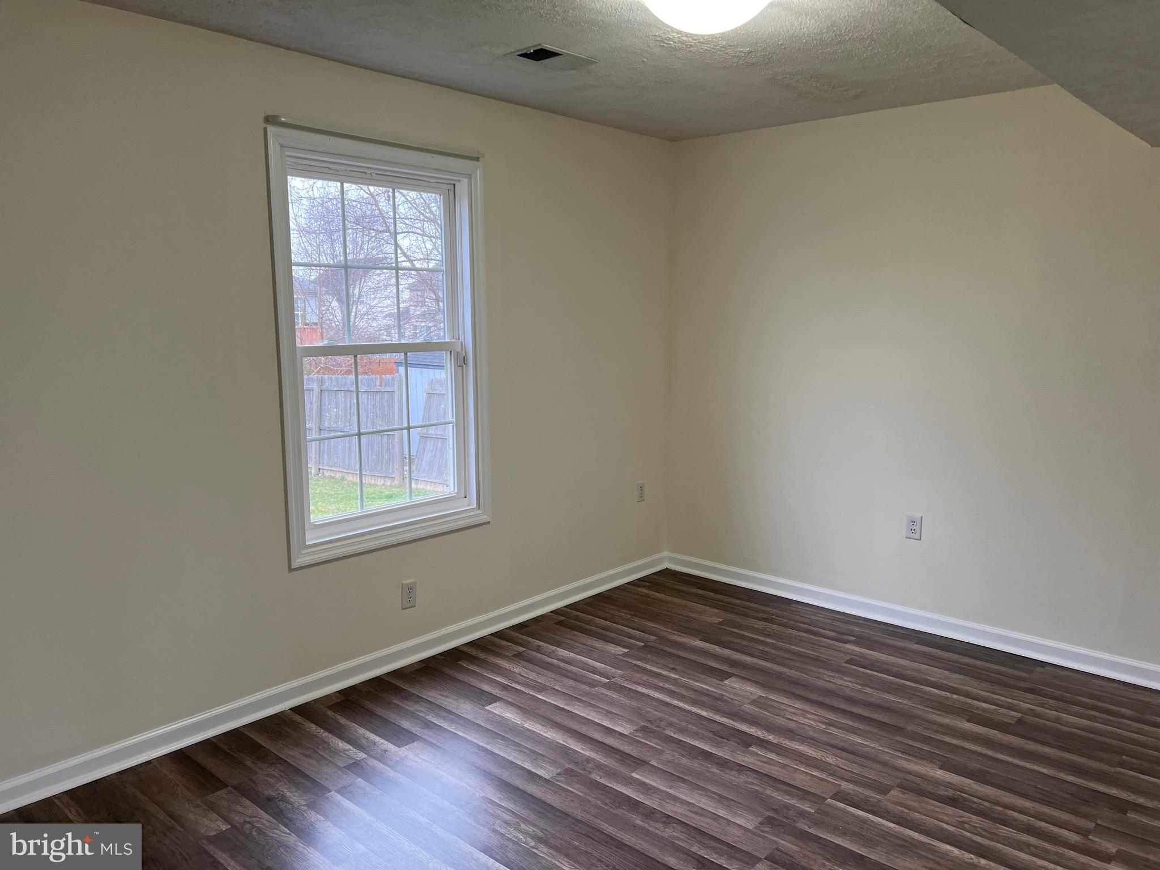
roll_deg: +0.0
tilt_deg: -7.9
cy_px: 435
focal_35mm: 26
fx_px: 871
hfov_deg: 67.3
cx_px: 580
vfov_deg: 53.1
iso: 80
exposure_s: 1/120
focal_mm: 5.7
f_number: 1.5
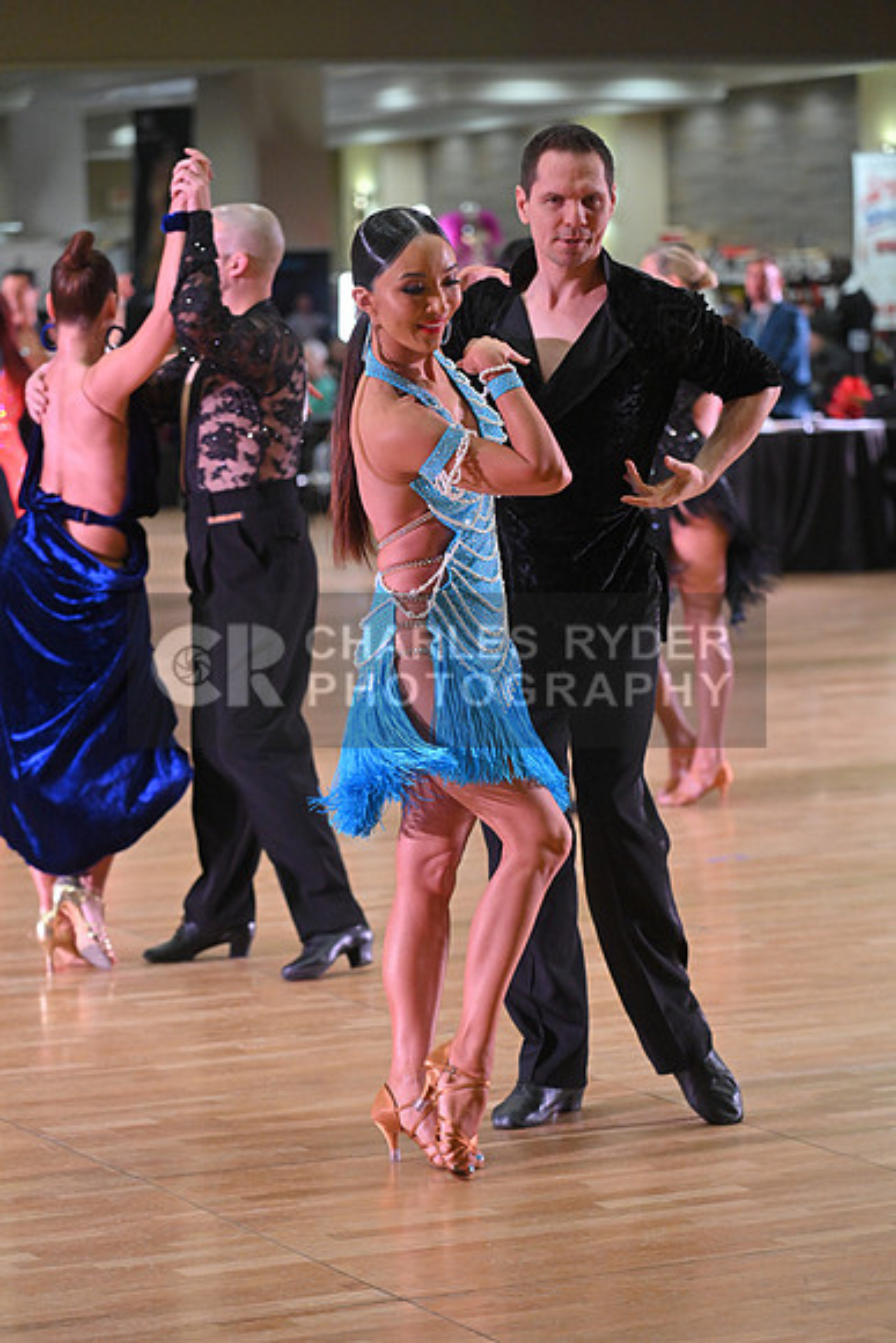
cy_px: 672
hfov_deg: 11.4
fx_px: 4477
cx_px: 448
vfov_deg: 17.1
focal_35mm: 120
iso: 3200
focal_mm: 120
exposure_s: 1/400
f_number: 4
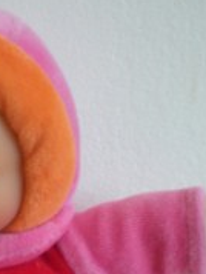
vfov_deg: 16.7
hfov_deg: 13.1
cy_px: 356
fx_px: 879
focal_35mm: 111
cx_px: -18
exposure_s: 1/15.2
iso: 64
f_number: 3.1
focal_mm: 6.3
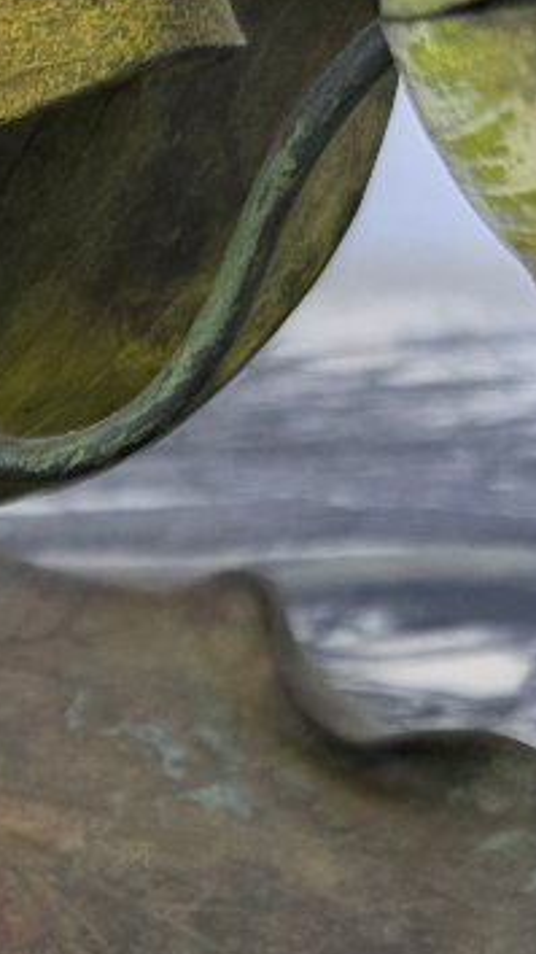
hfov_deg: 13.1
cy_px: 1062
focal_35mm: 85
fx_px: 2149
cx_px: -382
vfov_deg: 23.4
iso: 250
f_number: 1.7
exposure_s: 1/100
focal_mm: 6.3
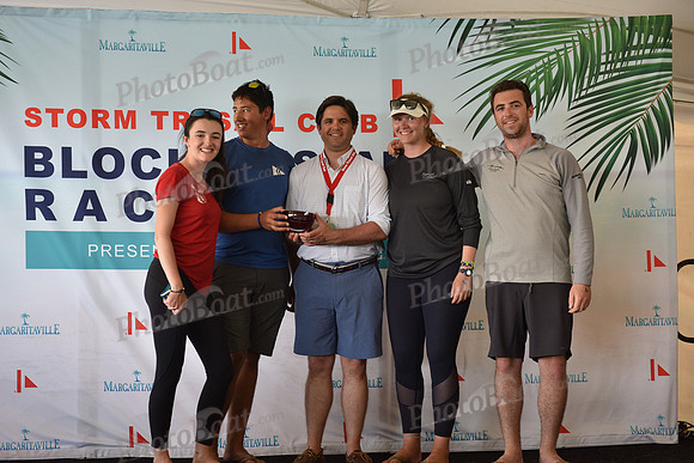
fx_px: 1350
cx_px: 347
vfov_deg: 19.5
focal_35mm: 70
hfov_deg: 28.8
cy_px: 232
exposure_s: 1/160
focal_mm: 70
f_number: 4.5
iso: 800
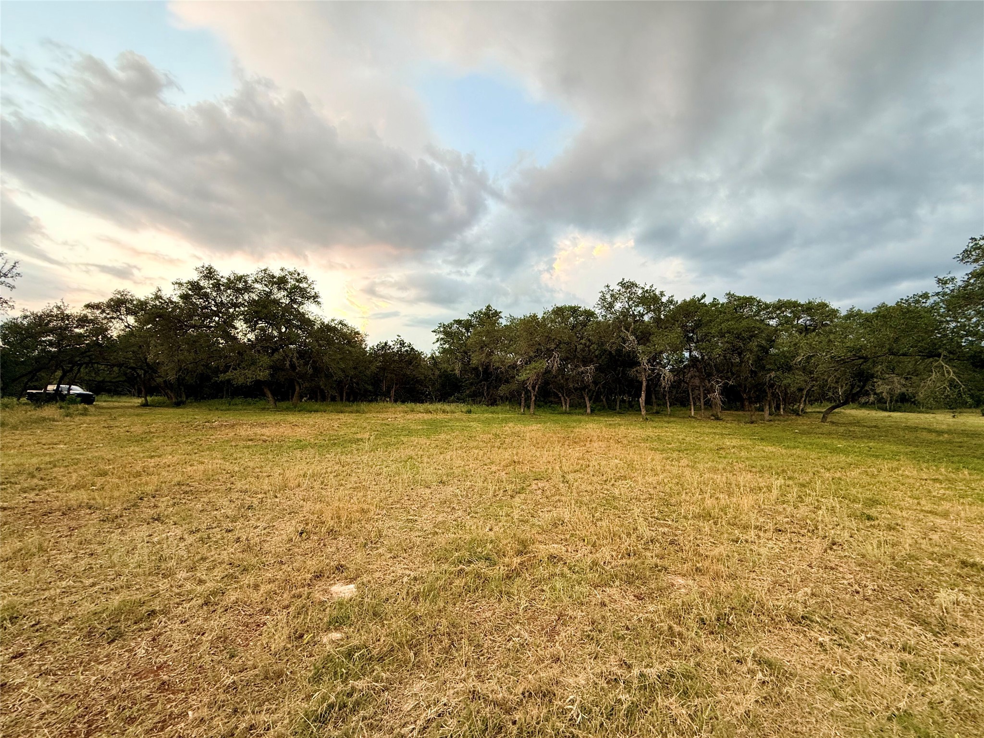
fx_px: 398
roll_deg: -2.3
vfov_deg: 85.7
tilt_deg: +3.5
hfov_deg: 102.1
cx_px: 492
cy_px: 369
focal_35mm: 14
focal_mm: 2.22
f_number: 2.2
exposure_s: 1/99
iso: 50
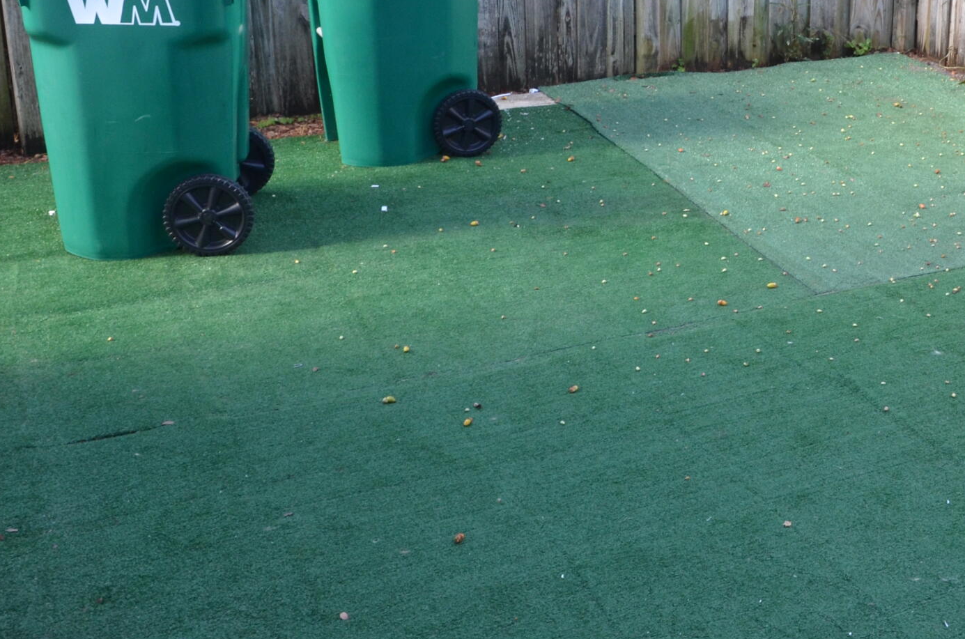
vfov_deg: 25.5
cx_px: 771
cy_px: 153
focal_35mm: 52
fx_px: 1391
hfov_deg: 36.9
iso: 500
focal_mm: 16
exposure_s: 1/200
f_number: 7.1
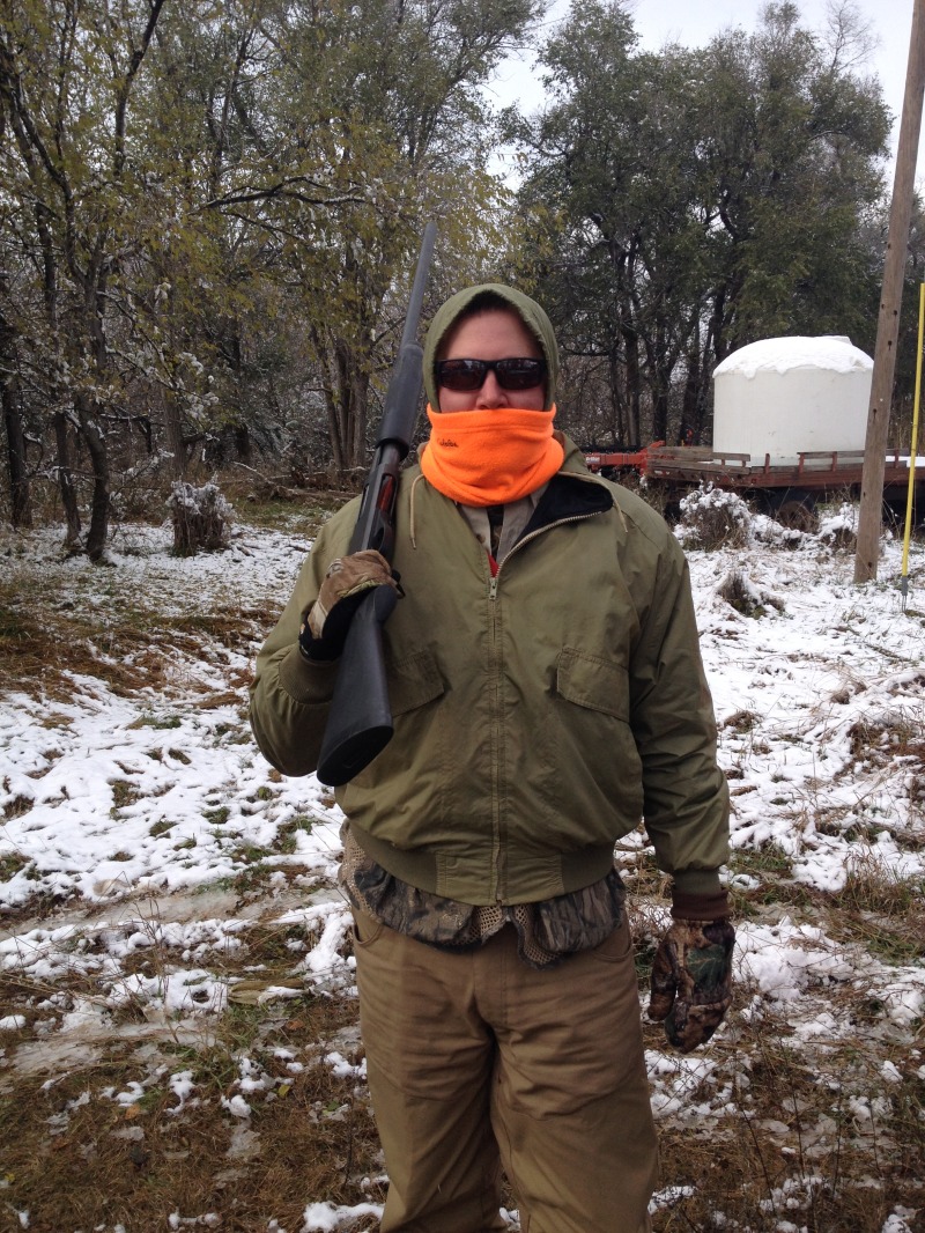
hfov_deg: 40.7
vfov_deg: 52.6
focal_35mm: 35
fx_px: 1247
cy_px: 616
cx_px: 462
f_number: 2.4
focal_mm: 4.28
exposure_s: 1/824
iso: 50
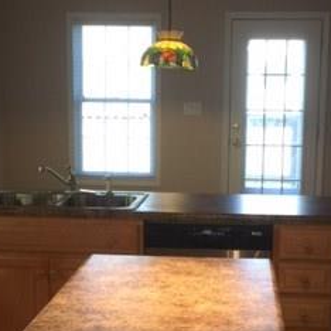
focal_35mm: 70
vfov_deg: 24.5
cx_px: 184
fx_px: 757
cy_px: 225
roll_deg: -0.8
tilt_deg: -7.8
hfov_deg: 24.6
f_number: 2.2
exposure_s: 1/15
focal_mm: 4.15
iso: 32
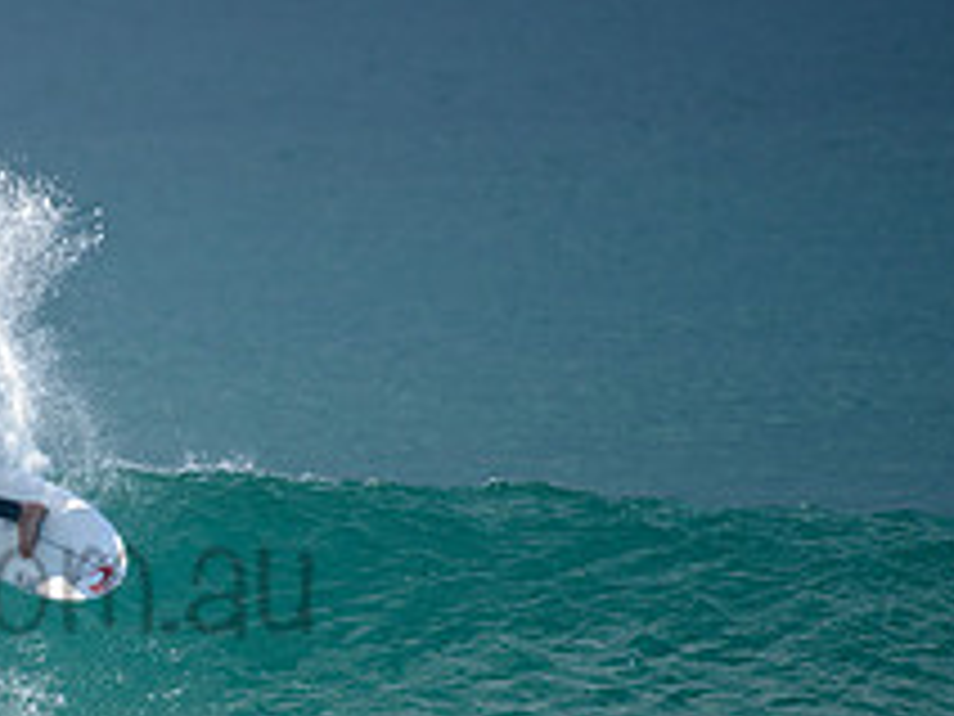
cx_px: -162
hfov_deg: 1.5
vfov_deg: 1.1
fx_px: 36186
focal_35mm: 1313
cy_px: 529
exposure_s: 1/2000
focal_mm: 500
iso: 400
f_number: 5.6
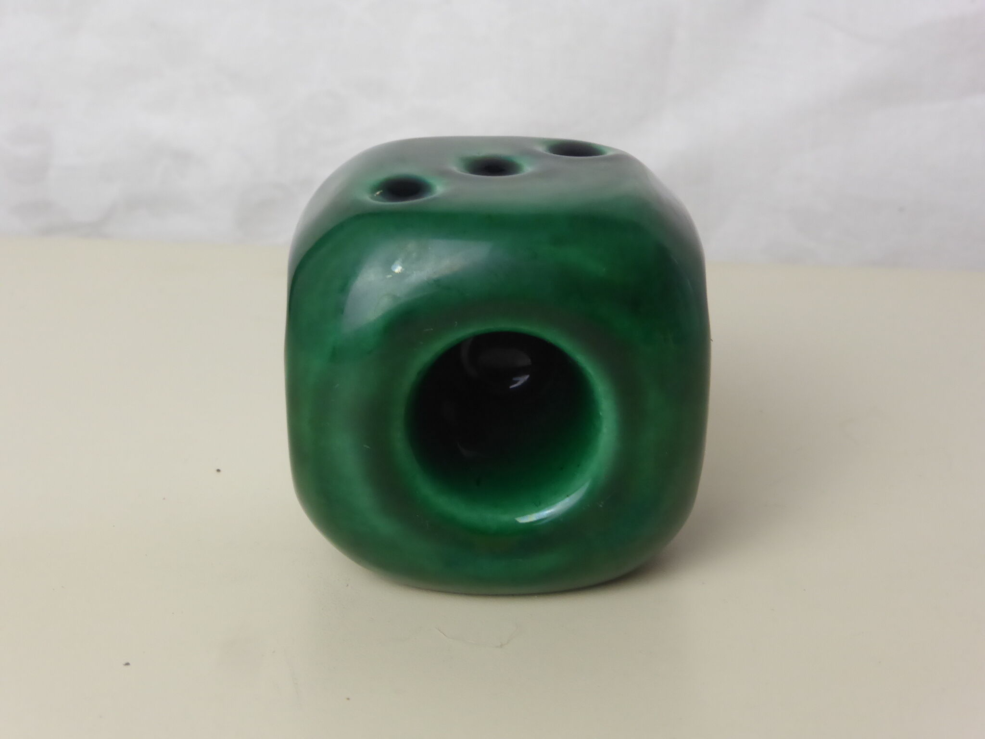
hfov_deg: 29.4
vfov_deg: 22.3
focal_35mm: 66
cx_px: 492
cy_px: 370
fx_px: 1878
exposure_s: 1/60
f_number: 4.9
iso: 320
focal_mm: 11.7
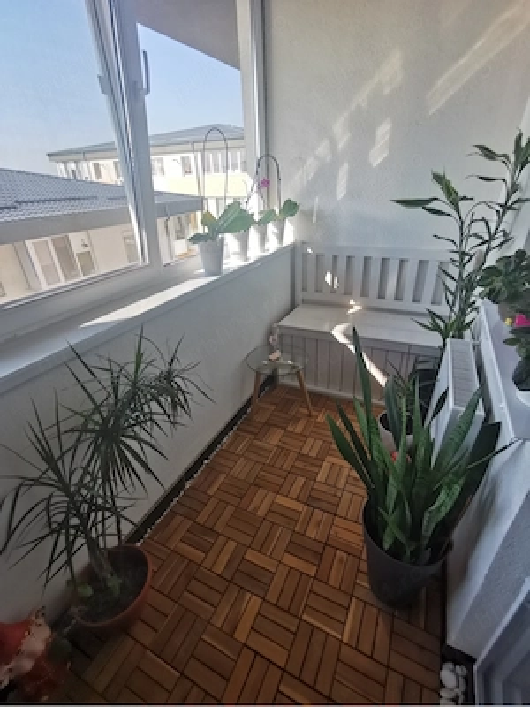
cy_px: 354
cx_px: 265
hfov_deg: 78.1
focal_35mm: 16
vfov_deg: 94.5
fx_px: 327
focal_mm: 2.35
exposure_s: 1/205
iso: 50
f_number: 2.2
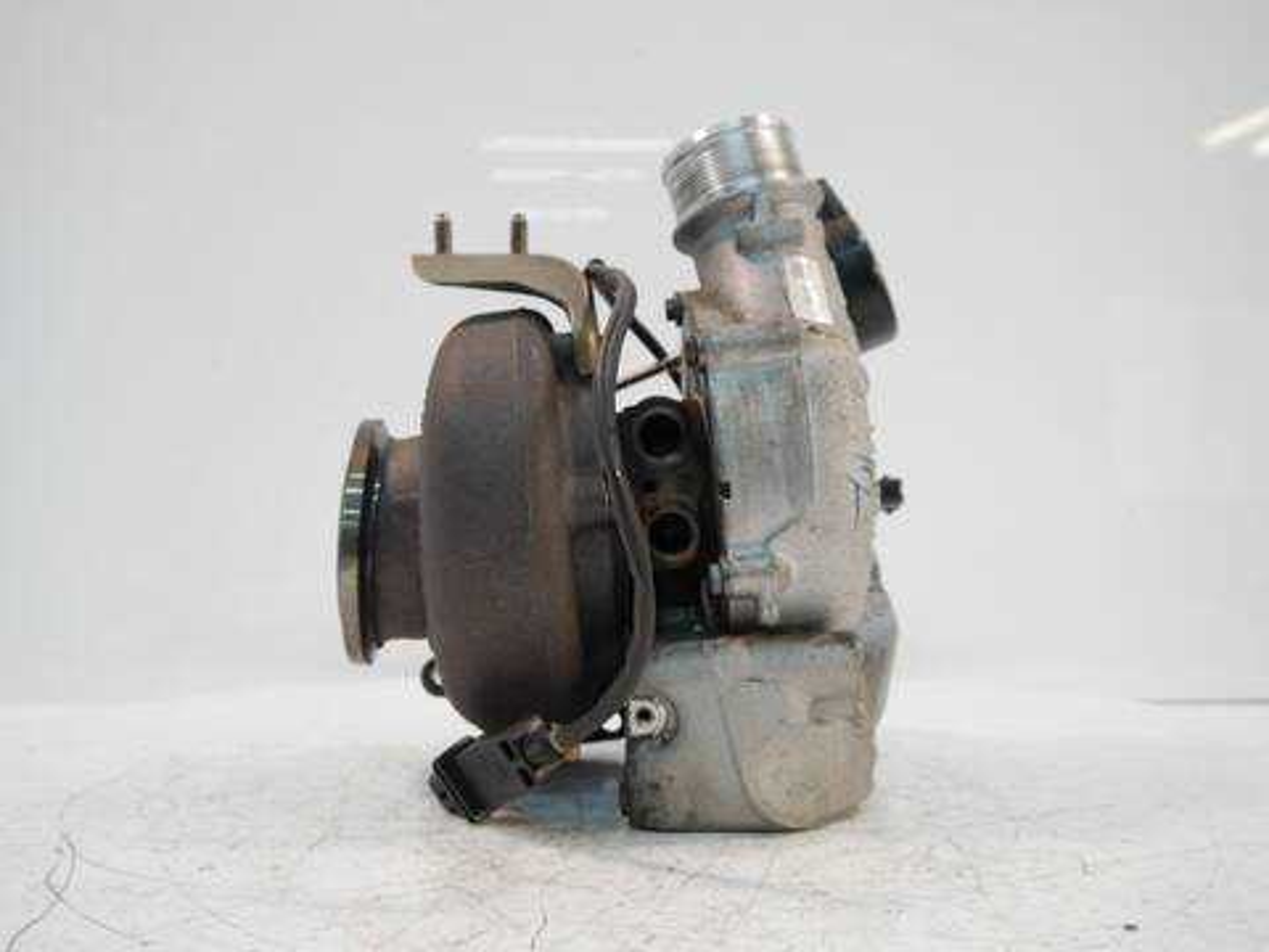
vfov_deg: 49.7
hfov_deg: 63.4
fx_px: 1026
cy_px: 476
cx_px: 634
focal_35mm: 28
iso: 500
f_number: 3.5
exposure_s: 1/60
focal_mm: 14
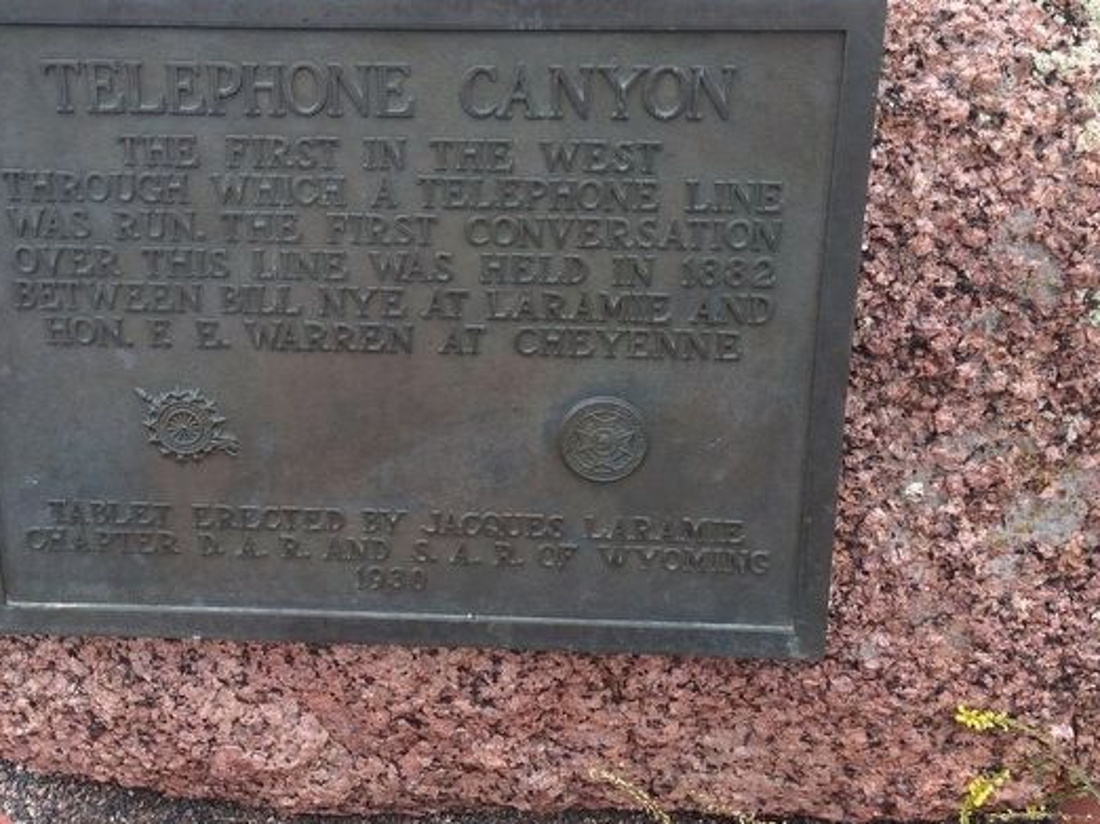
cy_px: 346
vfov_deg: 31.4
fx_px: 1461
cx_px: 428
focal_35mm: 46
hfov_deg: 41.0
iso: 32
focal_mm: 4.12
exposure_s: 1/321
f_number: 2.2
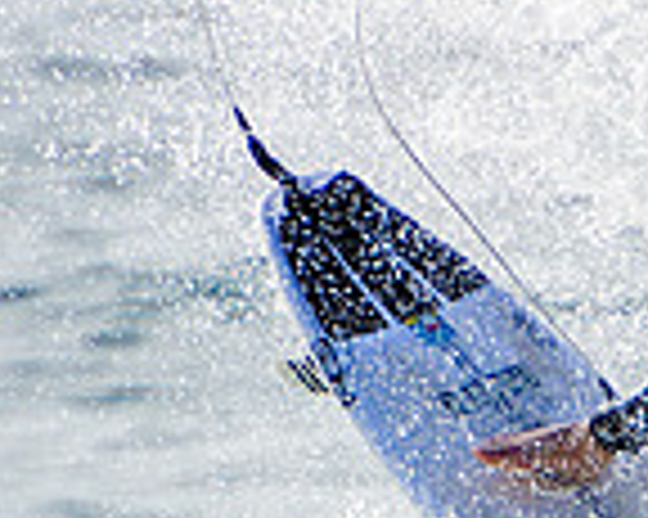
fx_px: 43429
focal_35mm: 2266
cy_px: 768
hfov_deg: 0.9
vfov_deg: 0.7
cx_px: 1044
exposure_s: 1/2000
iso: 280
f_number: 5.6
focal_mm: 400
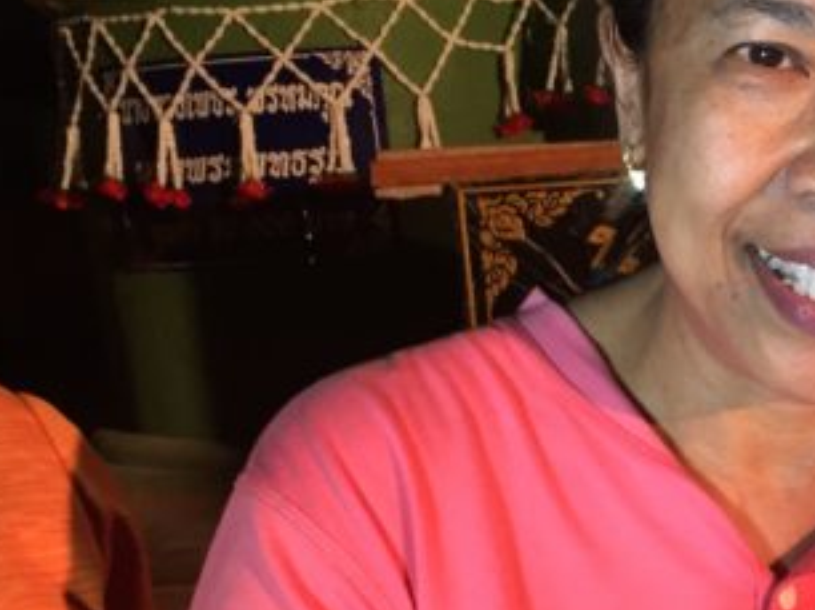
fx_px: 1623
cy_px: 511
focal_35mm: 69
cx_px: 738
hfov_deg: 27.2
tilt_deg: -10.0
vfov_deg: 21.0
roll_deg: +2.7
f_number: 2.2
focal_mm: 4.15
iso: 100
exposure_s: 1/33
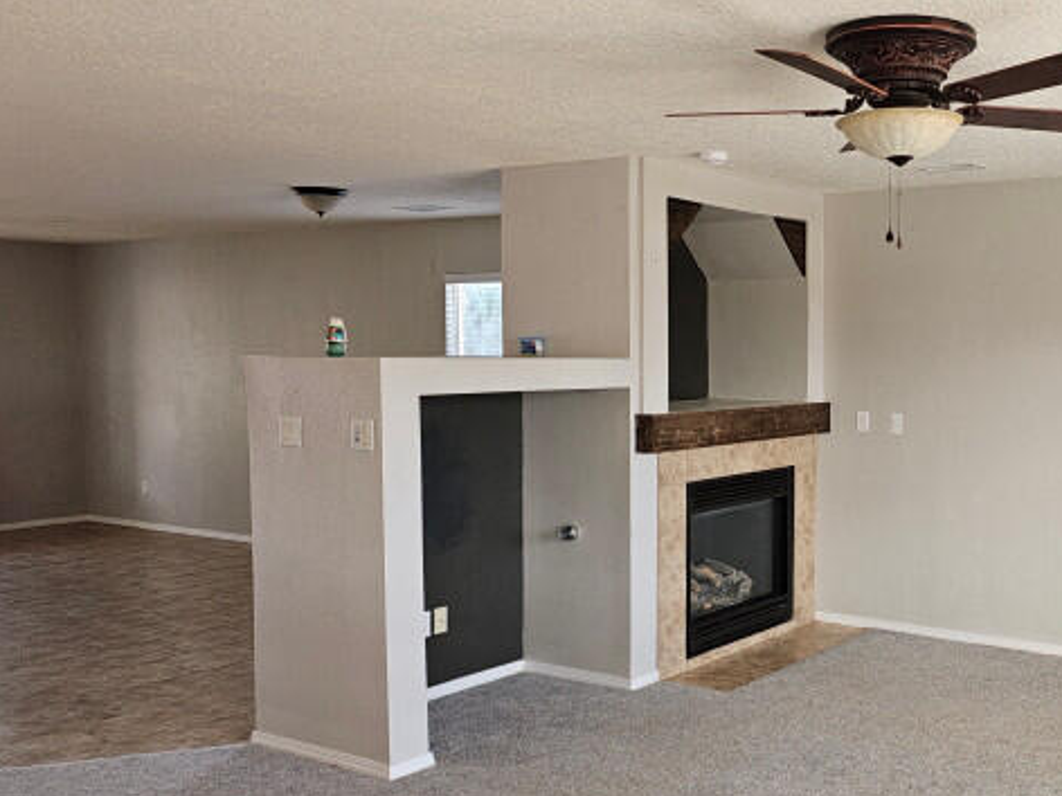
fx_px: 1196
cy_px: 438
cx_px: 824
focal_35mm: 39
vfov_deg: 36.8
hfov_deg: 45.8
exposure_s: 1/60
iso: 80
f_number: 1.7
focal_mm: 6.3
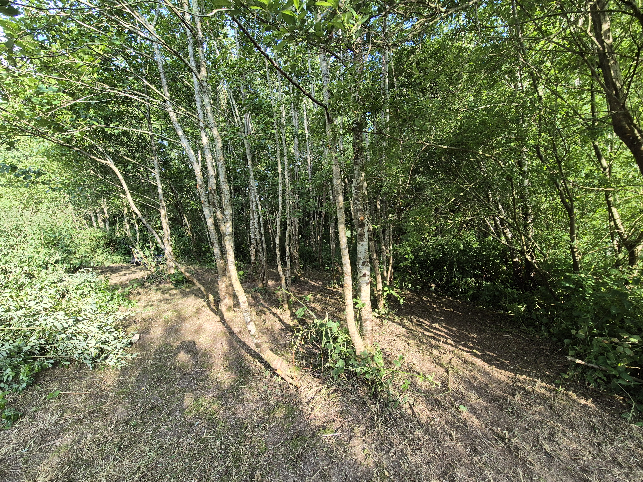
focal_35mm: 13
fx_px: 241
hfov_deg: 106.2
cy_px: 241
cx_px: 322
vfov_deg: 89.9
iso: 50
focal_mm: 2.2
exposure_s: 1/147
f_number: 2.2
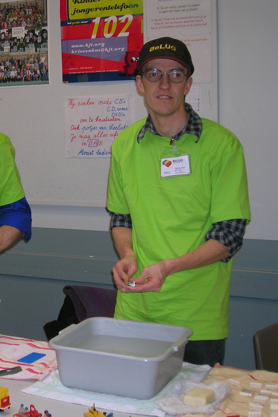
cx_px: 7
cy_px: 209
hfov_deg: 20.6
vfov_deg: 31.4
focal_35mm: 64
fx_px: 741
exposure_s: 1/60.1
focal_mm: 7.7
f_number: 3.2
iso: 63
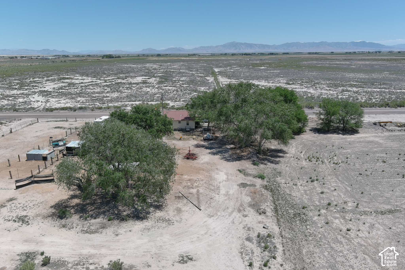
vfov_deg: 45.0
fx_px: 326
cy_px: 135
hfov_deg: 63.7
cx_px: 202
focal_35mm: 29
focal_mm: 10.13
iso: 100
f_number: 2.8
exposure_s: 1/1250
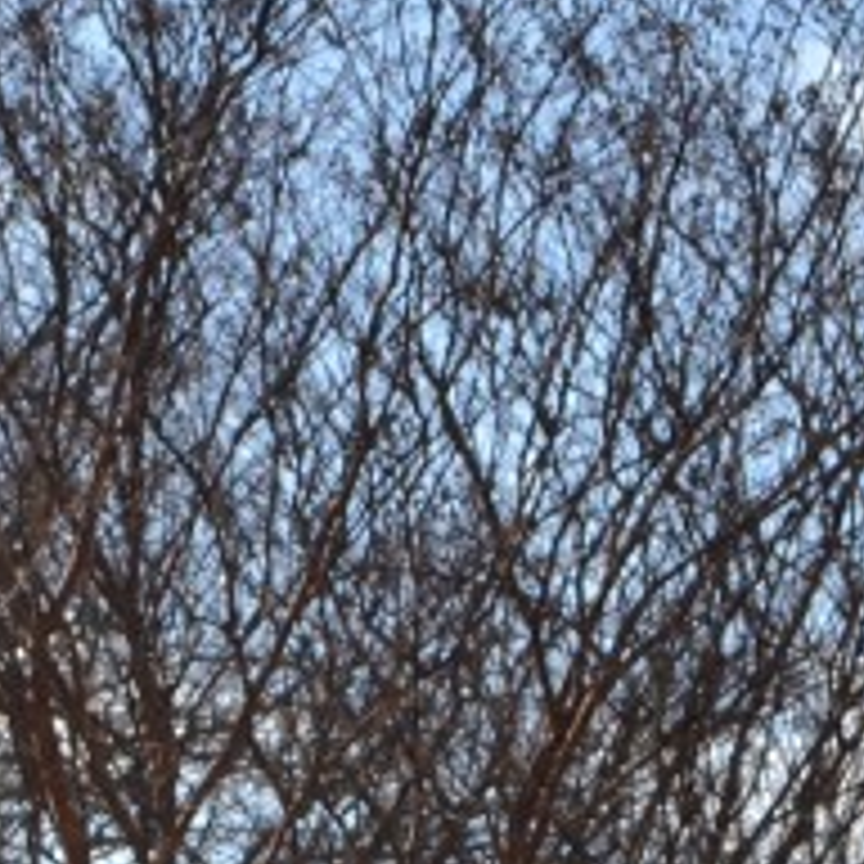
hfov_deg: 7.1
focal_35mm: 230
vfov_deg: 7.5
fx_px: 6495
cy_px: 1305
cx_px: -1300
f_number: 10
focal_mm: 30
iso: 100
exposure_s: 1/200
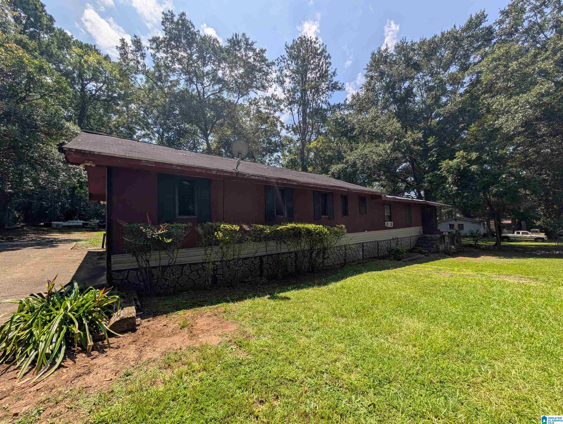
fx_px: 195
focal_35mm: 12
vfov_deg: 94.6
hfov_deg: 110.5
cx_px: 282
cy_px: 212
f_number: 1.7
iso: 58
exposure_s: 1/5319
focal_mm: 2.02
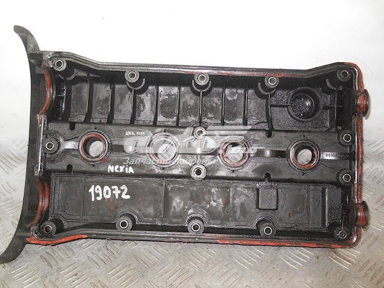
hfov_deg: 45.8
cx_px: 192
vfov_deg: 35.1
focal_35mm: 41
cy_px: 144
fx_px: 455
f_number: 3.1
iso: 100
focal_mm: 6.72
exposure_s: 1/30
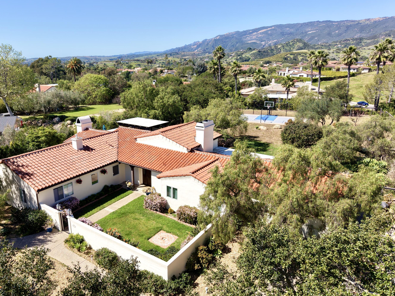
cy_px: 148
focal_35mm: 27
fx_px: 308
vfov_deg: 51.4
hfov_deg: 65.1
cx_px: 175
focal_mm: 8.67
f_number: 1.8
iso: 200
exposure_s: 1/500
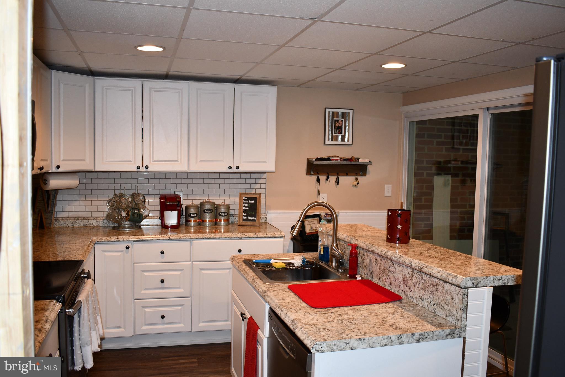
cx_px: 282
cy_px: 188
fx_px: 486
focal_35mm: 31
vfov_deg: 42.3
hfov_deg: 60.3
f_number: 3.8
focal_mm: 21
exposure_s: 1/60
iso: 900
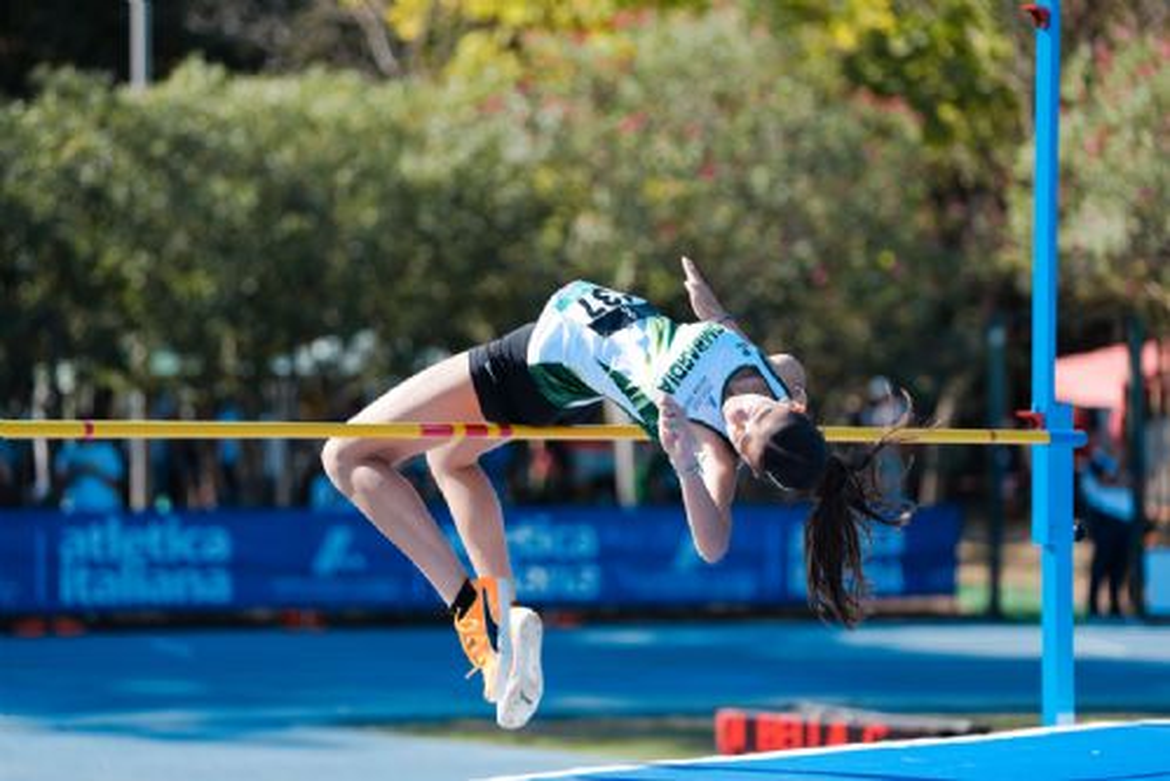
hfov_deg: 15.0
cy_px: 390
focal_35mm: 137
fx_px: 4454
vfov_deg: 10.0
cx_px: 585
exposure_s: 1/2000
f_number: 2.8
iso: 200
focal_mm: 137
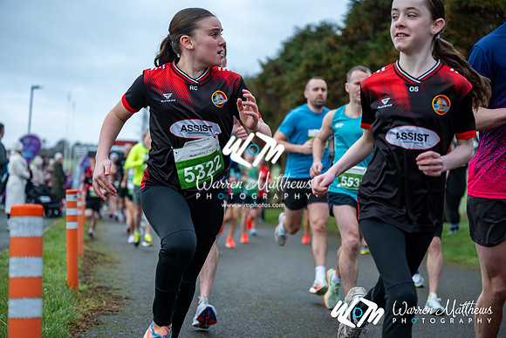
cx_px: 253
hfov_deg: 28.8
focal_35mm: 70
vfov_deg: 19.5
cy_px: 169
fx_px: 984
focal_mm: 70
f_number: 2.8
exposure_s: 1/1250
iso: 320
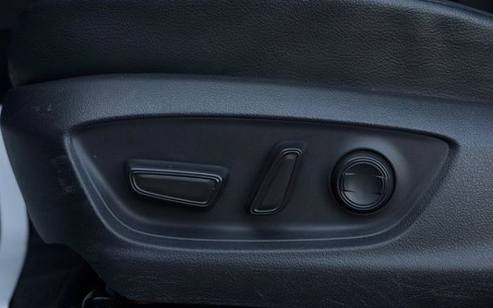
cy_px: 112
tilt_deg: -9.8
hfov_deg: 33.4
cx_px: 290
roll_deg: +0.5
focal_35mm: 61
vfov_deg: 21.2
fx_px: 820
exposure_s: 1/176
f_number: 1.78
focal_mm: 6.76
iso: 80
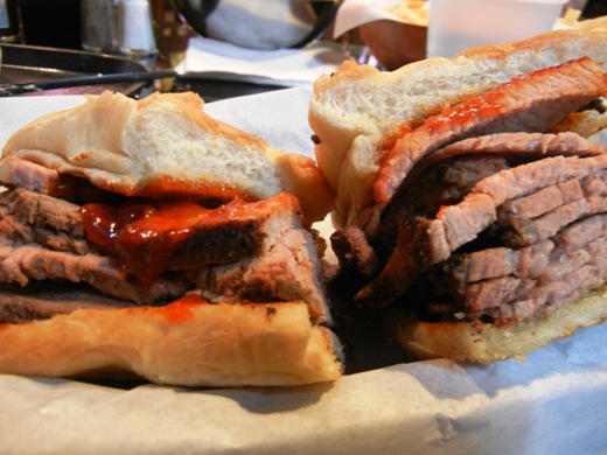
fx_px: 526
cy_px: 228
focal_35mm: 30
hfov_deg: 60.0
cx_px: 304
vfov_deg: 46.8
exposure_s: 1/3.8
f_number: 3.5
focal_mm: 5.4
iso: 400
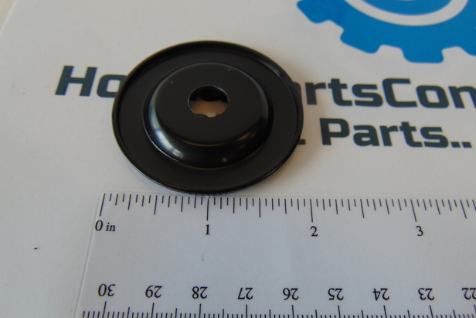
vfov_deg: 48.0
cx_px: 241
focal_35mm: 27
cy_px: 159
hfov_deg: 67.4
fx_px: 357
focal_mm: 4.5
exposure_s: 1/200
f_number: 3
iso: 80
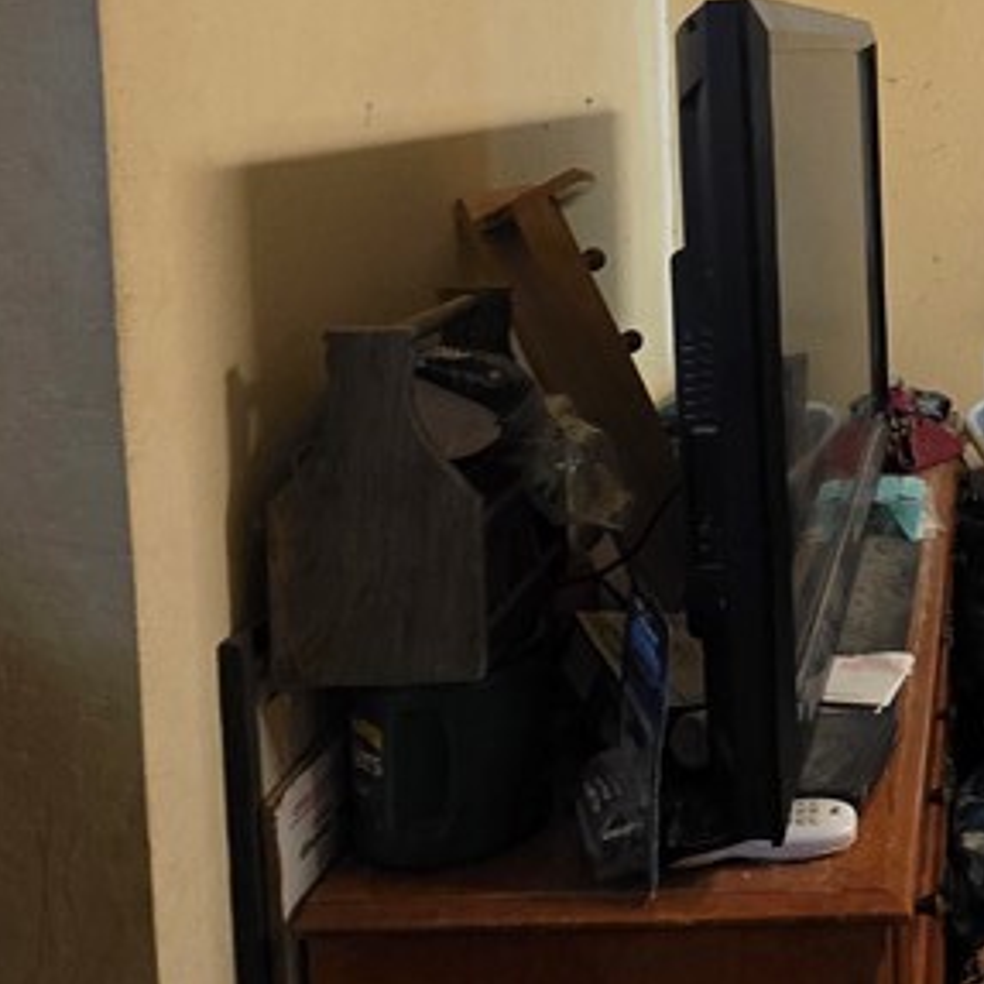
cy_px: 144
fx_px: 1319
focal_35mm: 41
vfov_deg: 38.7
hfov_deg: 36.2
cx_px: 1015
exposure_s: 1/60
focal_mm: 2.2
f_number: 1.9
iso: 1000
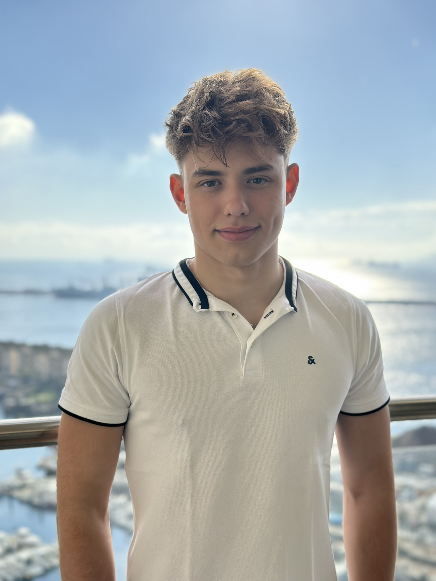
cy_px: 290
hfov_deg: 30.3
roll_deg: -0.8
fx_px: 806
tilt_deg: -2.3
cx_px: 218
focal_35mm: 48
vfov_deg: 39.7
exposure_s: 1/7092
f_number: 1.78
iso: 100
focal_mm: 6.86
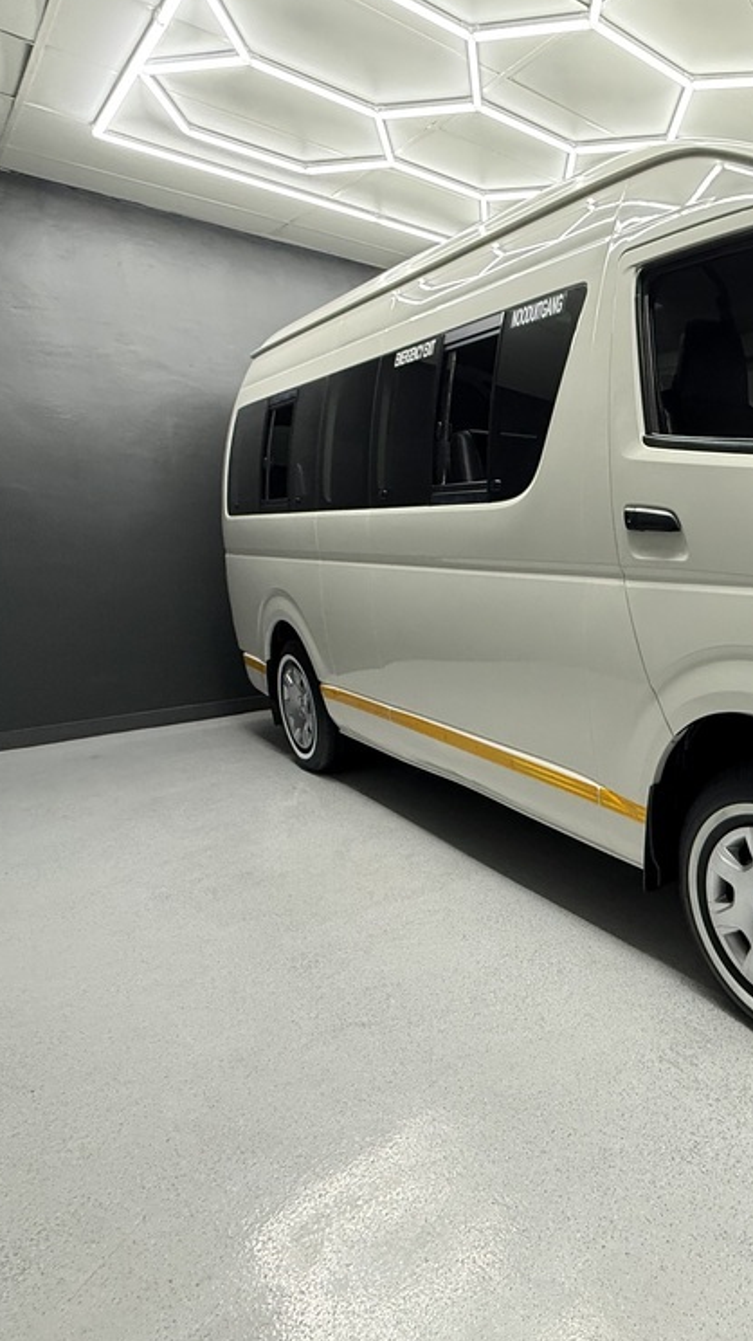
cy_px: 665
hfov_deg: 43.0
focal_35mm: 21
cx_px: 809
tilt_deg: -9.7
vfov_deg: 83.9
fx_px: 746
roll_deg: +0.0
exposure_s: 1/100
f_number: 2.2
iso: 320
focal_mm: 2.22
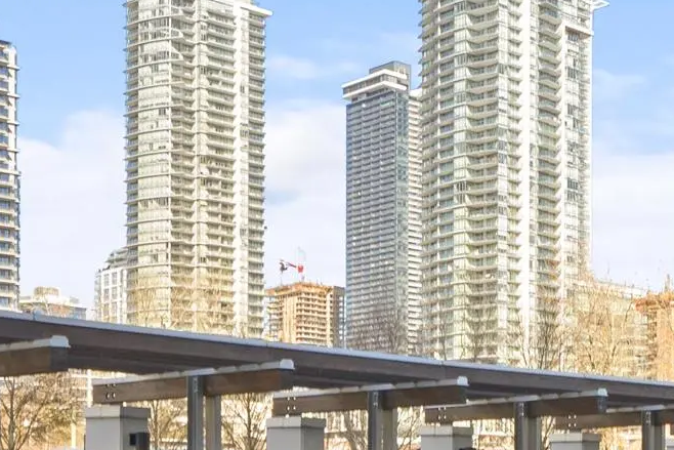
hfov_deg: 28.1
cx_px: 553
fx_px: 1311
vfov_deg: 18.5
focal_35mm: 70
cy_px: 532
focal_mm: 15
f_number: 11
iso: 400
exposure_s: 1/100
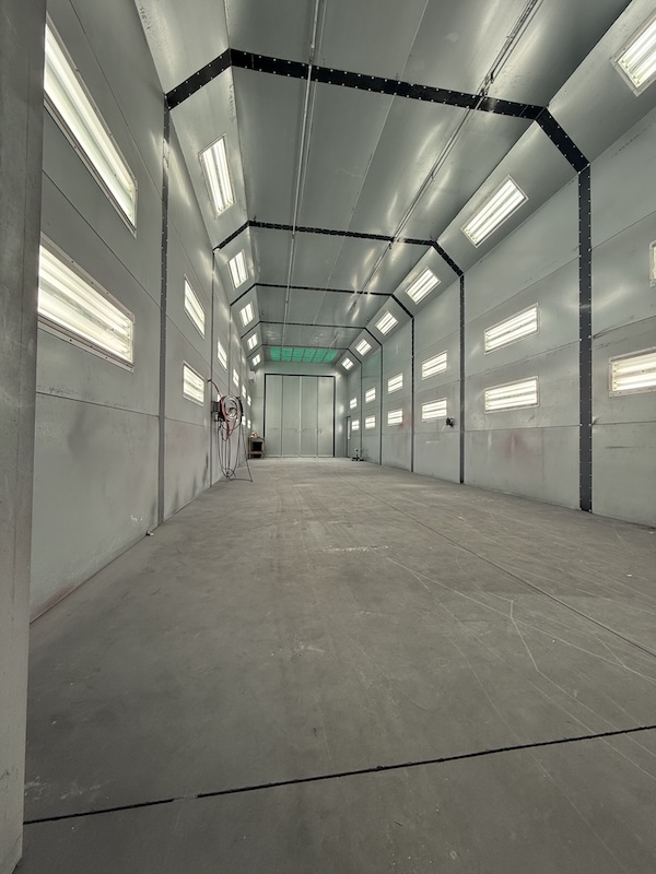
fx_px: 354
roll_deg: -0.5
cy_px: 437
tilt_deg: +1.4
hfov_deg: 85.7
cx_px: 328
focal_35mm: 14
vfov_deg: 102.1
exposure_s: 1/120
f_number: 2.2
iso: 125
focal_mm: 2.22
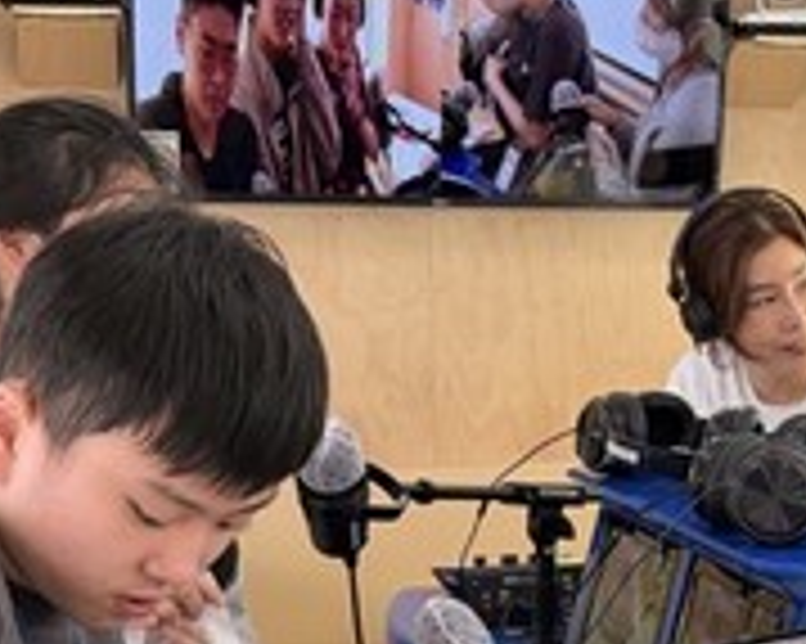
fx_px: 2027
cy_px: 477
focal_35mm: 85
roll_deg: -0.7
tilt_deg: -8.7
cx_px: 847
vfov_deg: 18.0
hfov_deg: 21.5
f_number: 1.6
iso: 64
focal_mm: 5.96
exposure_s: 1/197
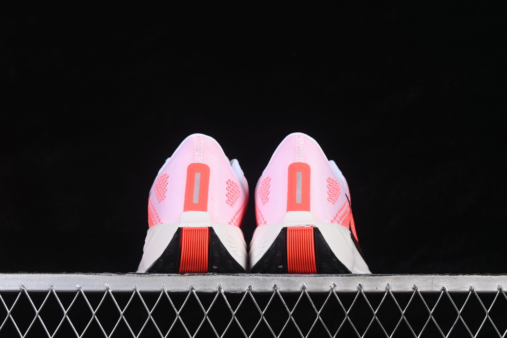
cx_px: 254
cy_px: 169
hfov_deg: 27.0
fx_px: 1056
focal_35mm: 75
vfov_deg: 18.2
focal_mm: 50
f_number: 8
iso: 160
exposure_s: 1/80
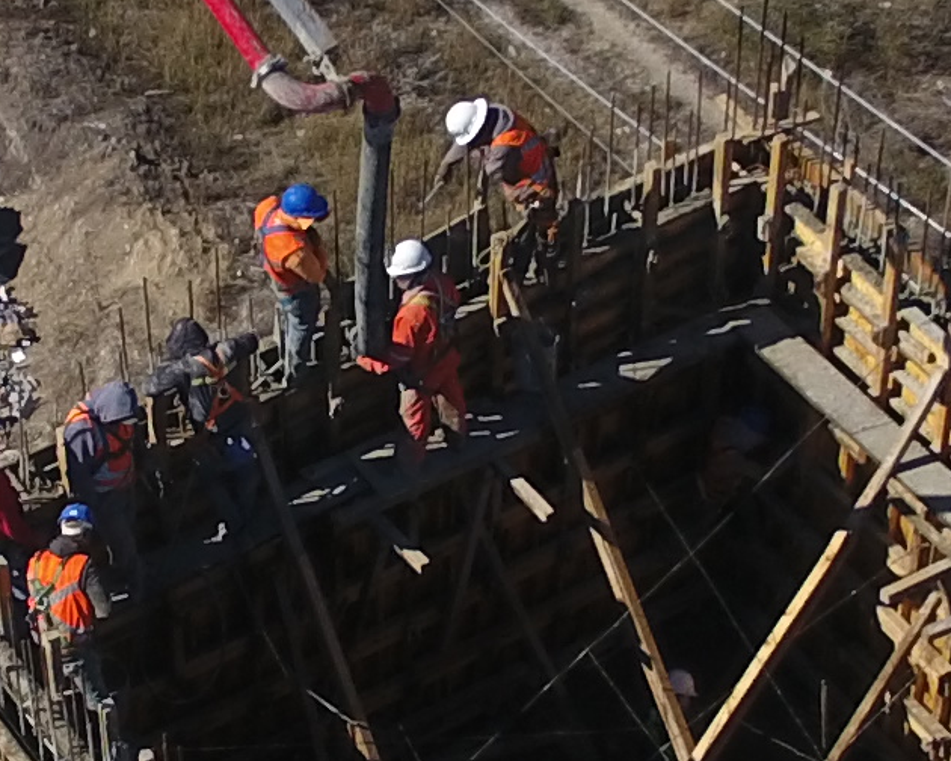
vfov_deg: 12.4
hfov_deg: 15.5
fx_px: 3490
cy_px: 414
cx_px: 282
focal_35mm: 124
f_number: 2.8
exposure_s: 1/1232
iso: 100
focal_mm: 3.61
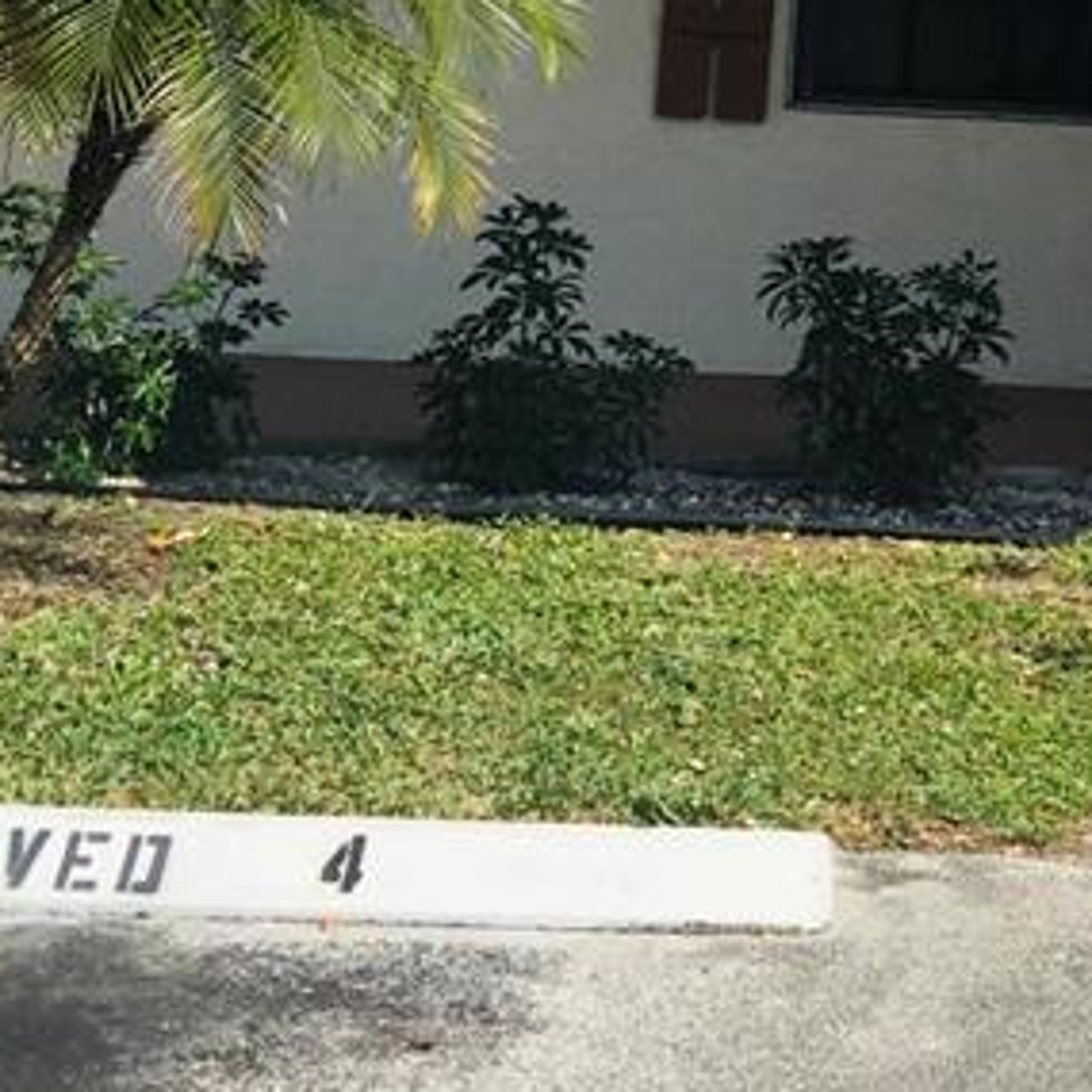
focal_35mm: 108
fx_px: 3855
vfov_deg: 15.6
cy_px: -161
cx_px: 1494
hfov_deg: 15.2
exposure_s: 1/1748
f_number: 2.2
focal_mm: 4.15
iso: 25
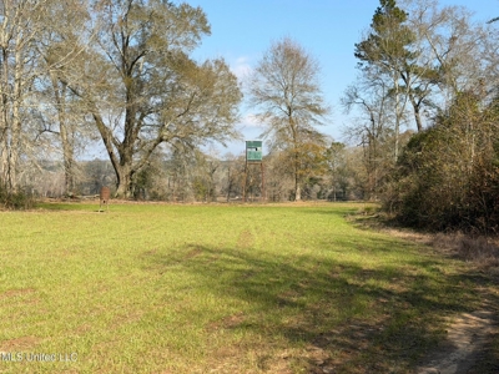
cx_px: 250
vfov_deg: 30.3
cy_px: 187
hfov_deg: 39.7
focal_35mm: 48
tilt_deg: +0.3
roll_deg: -0.7
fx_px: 692
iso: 64
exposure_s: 1/3704
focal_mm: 6.76
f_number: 1.78
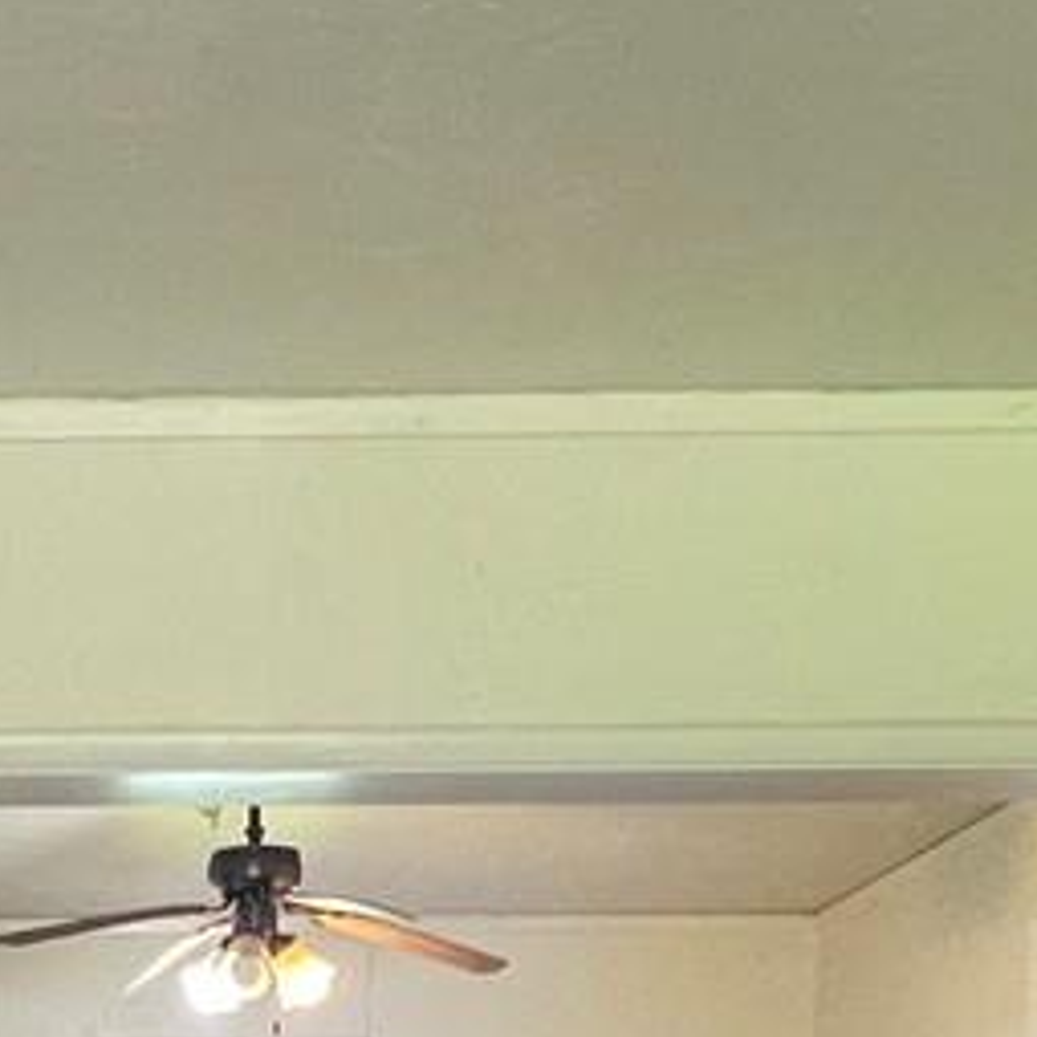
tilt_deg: -3.6
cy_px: 1505
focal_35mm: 72
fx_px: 2440
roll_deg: +0.4
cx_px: 33
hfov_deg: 23.1
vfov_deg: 20.8
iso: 250
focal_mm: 1.57
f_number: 1.8
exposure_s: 1/60
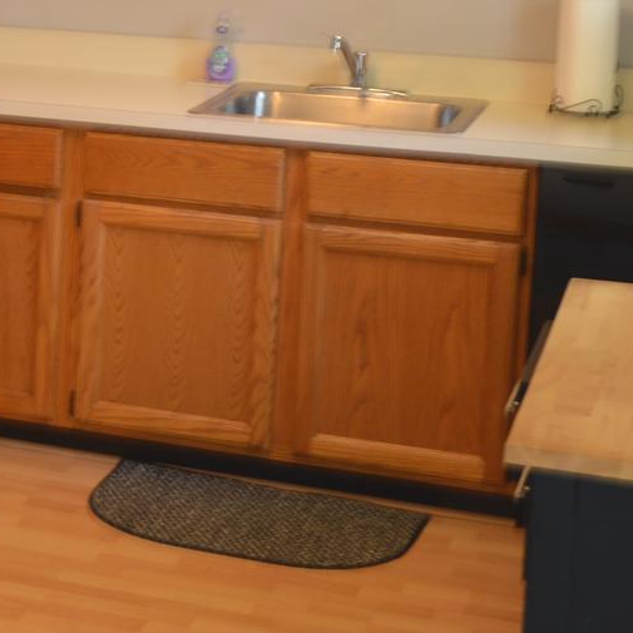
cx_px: -336
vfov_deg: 18.2
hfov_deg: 16.8
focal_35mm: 93
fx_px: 1924
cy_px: -12
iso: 100
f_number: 3.5
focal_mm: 18
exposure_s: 1/2
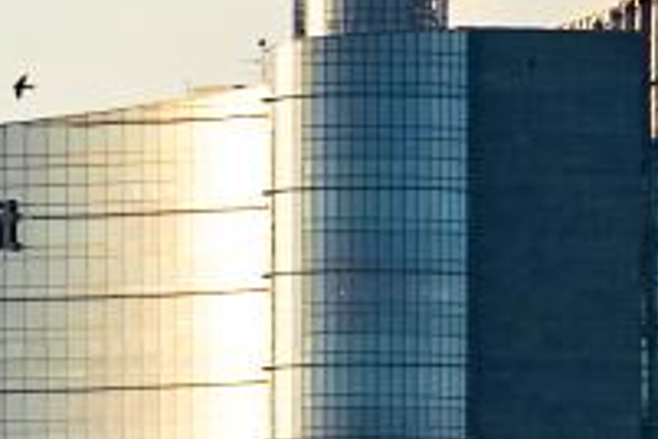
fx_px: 38271
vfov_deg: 0.7
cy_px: 1404
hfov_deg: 1.0
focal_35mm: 2094
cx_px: 1100
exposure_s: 1/2000
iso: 500
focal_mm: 200
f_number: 5
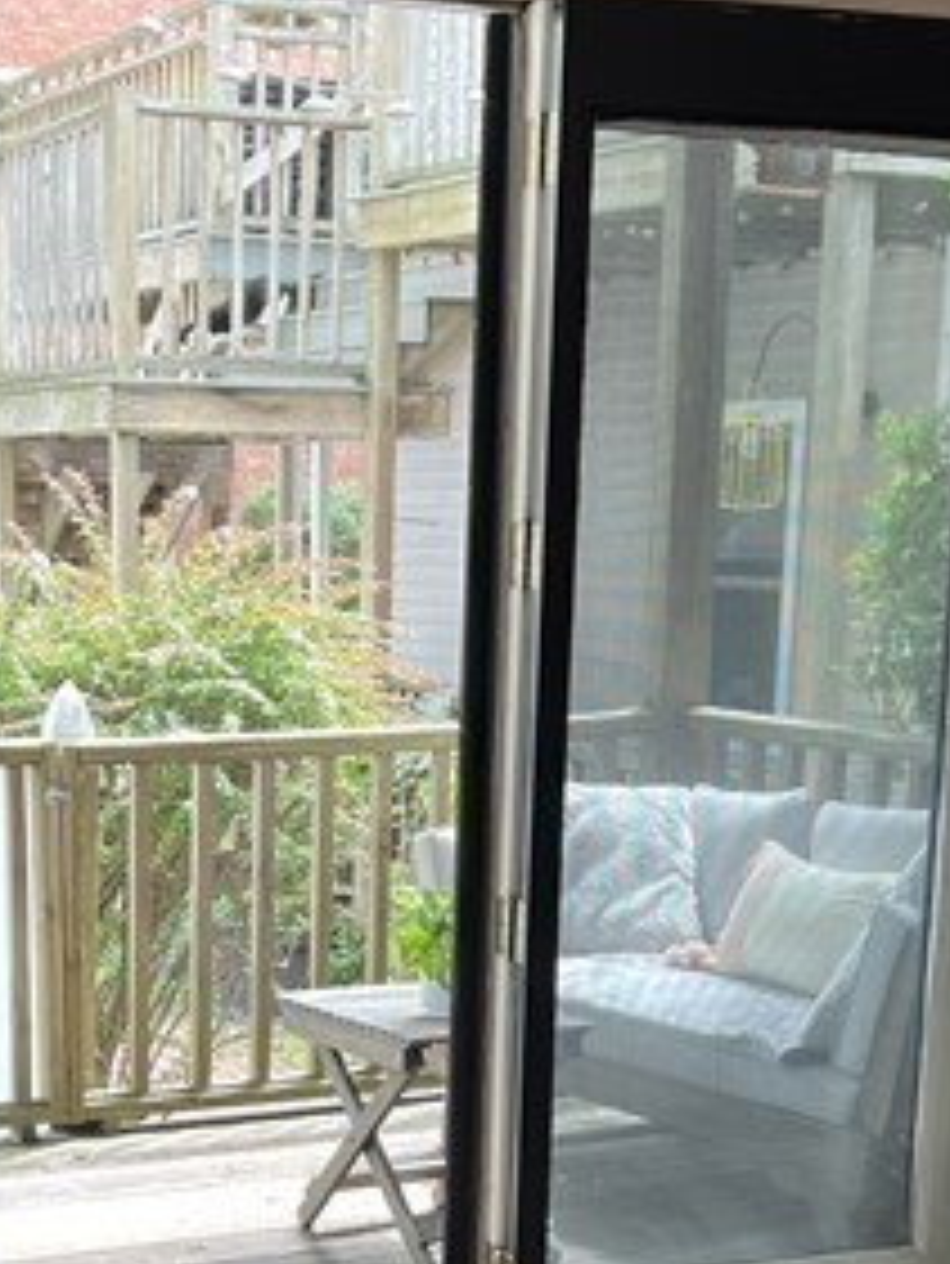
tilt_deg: -11.9
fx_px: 2596
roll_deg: -1.1
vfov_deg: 26.7
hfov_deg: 20.7
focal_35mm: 71
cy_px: 1062
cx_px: 315
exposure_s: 1/120
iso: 125
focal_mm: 5.7
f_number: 1.5
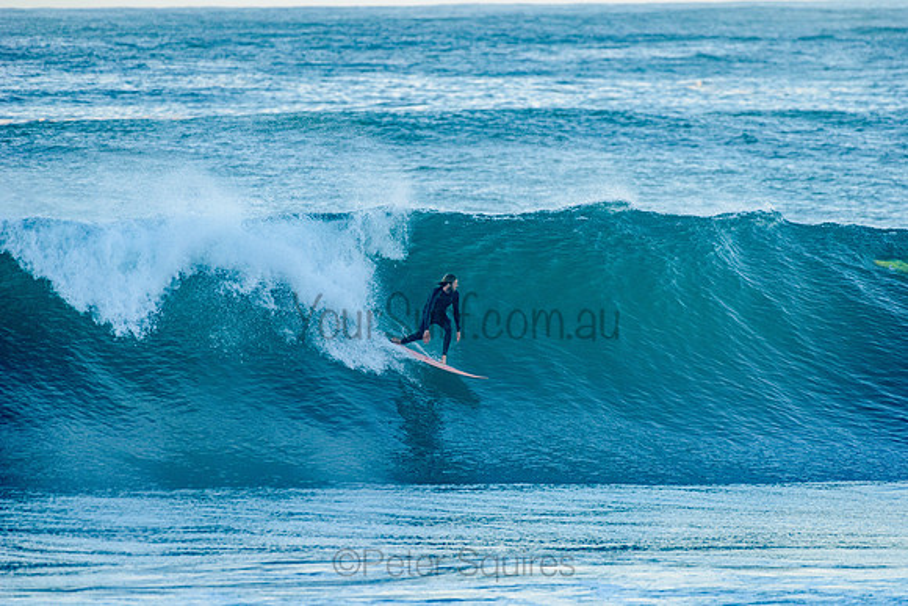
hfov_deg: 4.1
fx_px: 12613
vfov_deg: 2.8
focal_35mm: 500
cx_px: 454
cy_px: 303
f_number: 5.6
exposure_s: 1/1600
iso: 720
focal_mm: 500
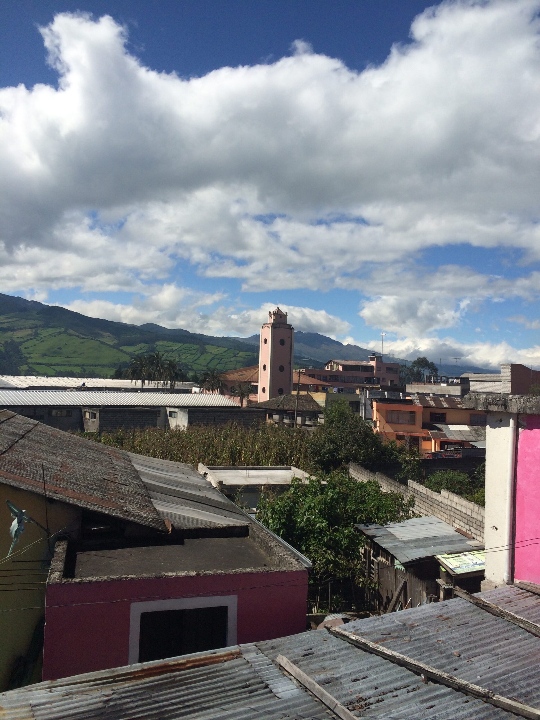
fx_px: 603
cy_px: 360
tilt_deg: +0.9
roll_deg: -1.5
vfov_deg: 61.7
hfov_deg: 48.2
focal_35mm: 29
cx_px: 270
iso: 32
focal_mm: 4.15
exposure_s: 1/4115
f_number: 2.2
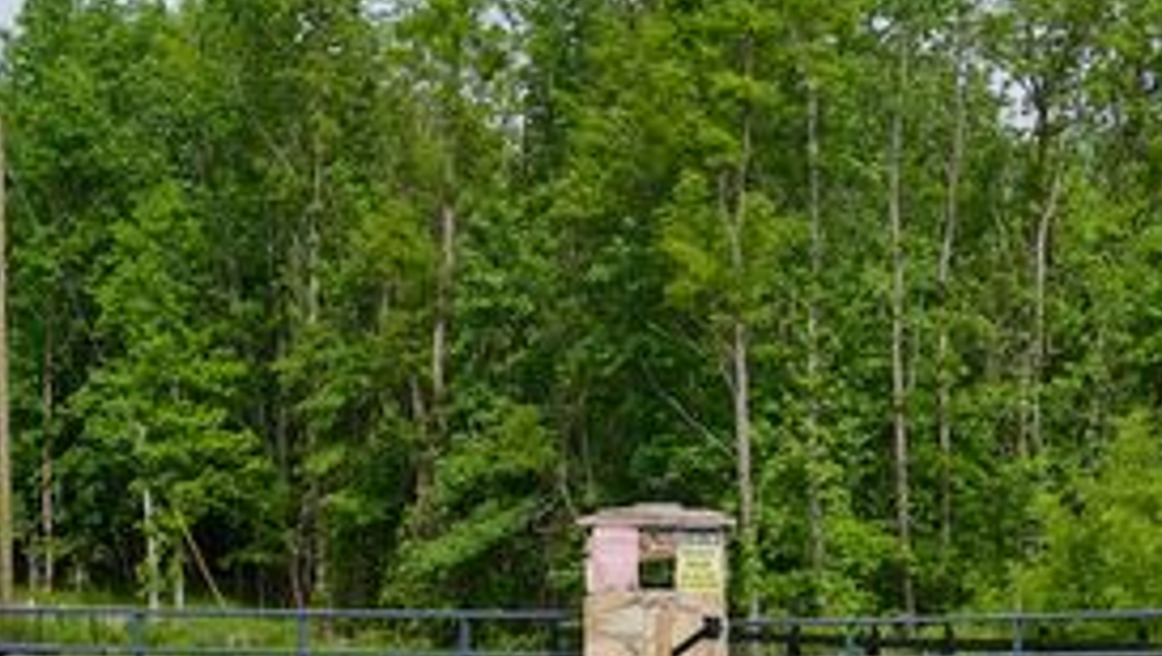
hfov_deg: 29.3
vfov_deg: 16.6
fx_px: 2220
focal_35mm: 72
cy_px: 590
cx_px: 634
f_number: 5.6
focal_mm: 43.6
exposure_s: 1/400
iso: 100
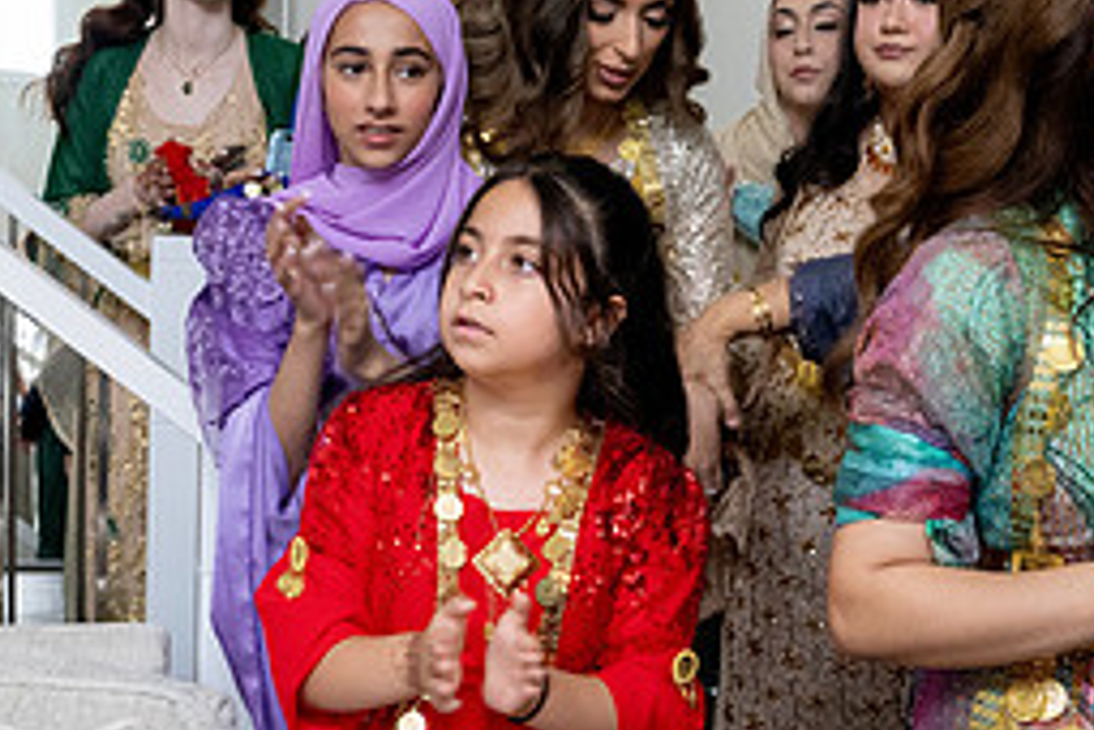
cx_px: 618
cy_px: 427
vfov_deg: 16.3
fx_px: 2552
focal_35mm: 84
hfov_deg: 24.2
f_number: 9
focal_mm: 37
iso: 5000
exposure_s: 1/160
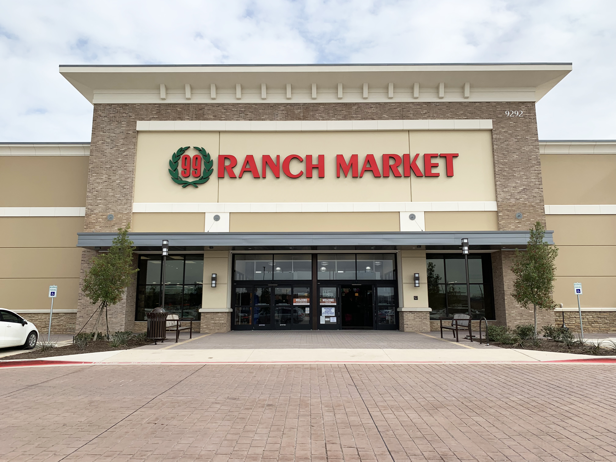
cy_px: 231
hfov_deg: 67.3
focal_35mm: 26
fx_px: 463
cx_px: 308
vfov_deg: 53.1
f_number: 1.8
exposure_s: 1/2075
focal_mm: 4.25
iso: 25
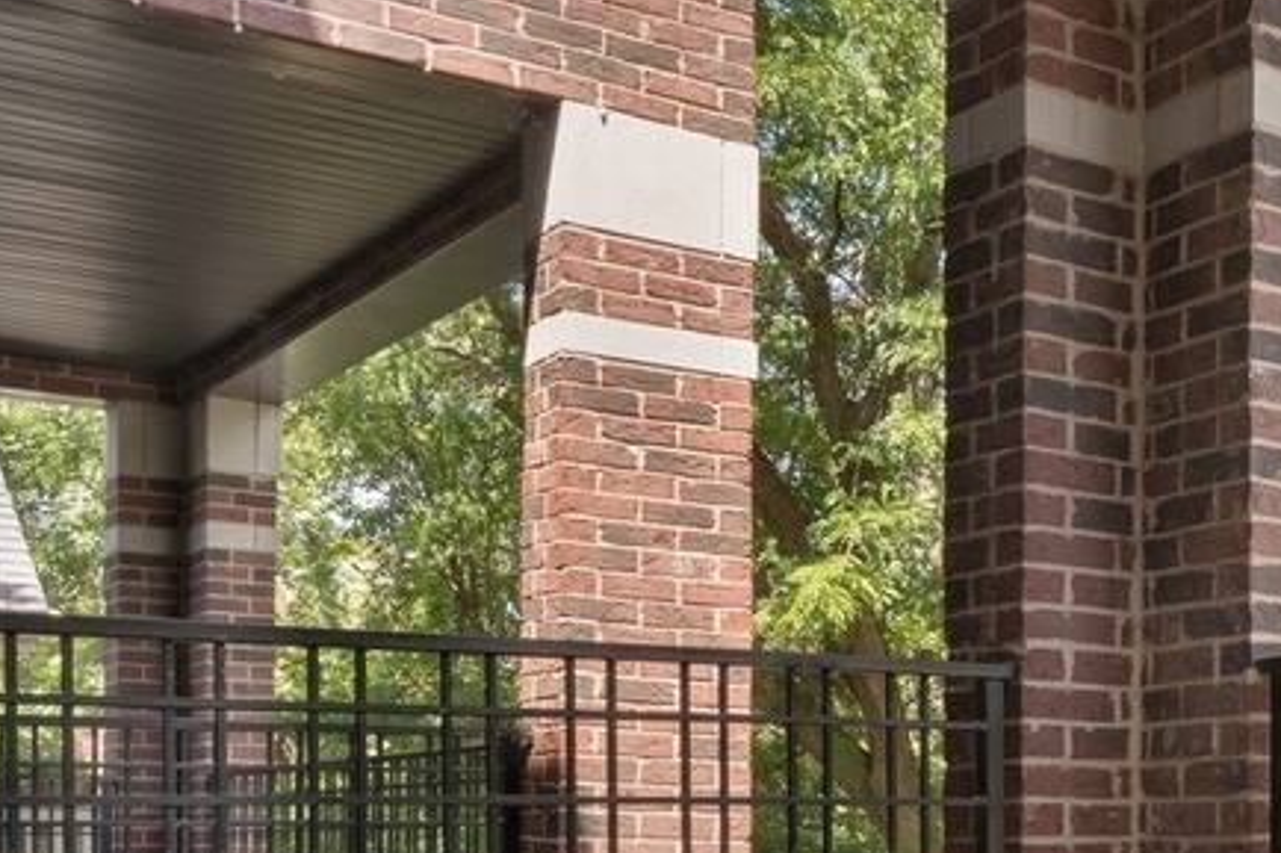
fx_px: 1992
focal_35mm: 56
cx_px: 1387
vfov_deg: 23.2
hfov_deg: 31.8
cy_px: 838
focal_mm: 10
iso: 200
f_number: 10
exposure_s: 1/8
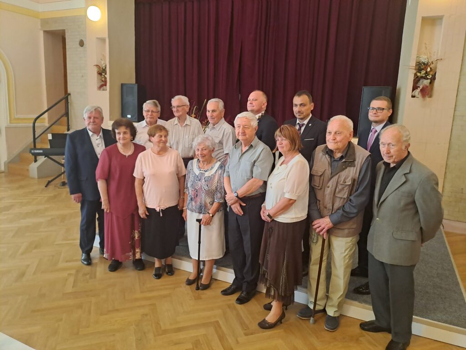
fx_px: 337
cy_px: 175
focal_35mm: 25
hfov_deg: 69.4
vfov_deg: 54.9
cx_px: 233
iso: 320
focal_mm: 4.65
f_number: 1.8
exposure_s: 1/25
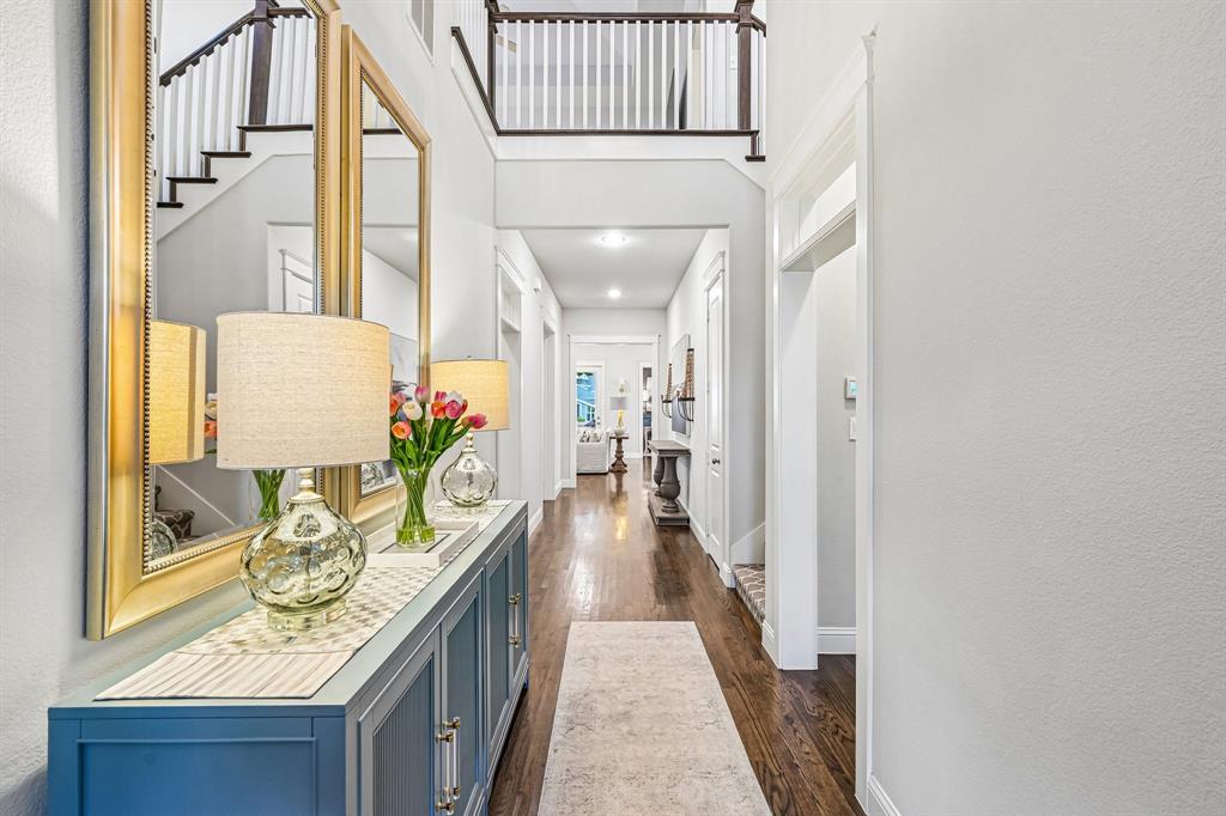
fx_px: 545
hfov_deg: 96.8
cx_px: 613
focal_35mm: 16
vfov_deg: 73.7
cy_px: 408
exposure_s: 1/5
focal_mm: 16
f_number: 8
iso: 400
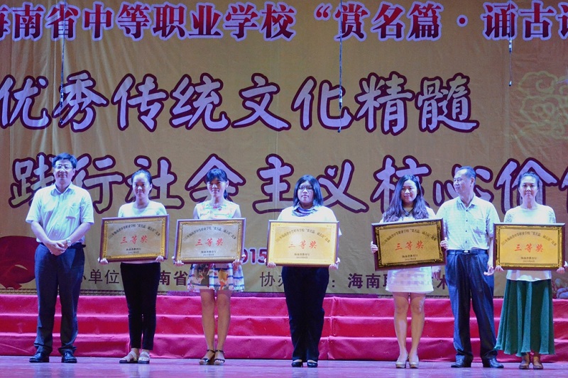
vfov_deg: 21.6
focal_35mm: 63
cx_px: 284
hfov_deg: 31.9
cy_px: 189
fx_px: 994
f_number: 4.8
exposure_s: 1/320
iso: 6400
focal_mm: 42
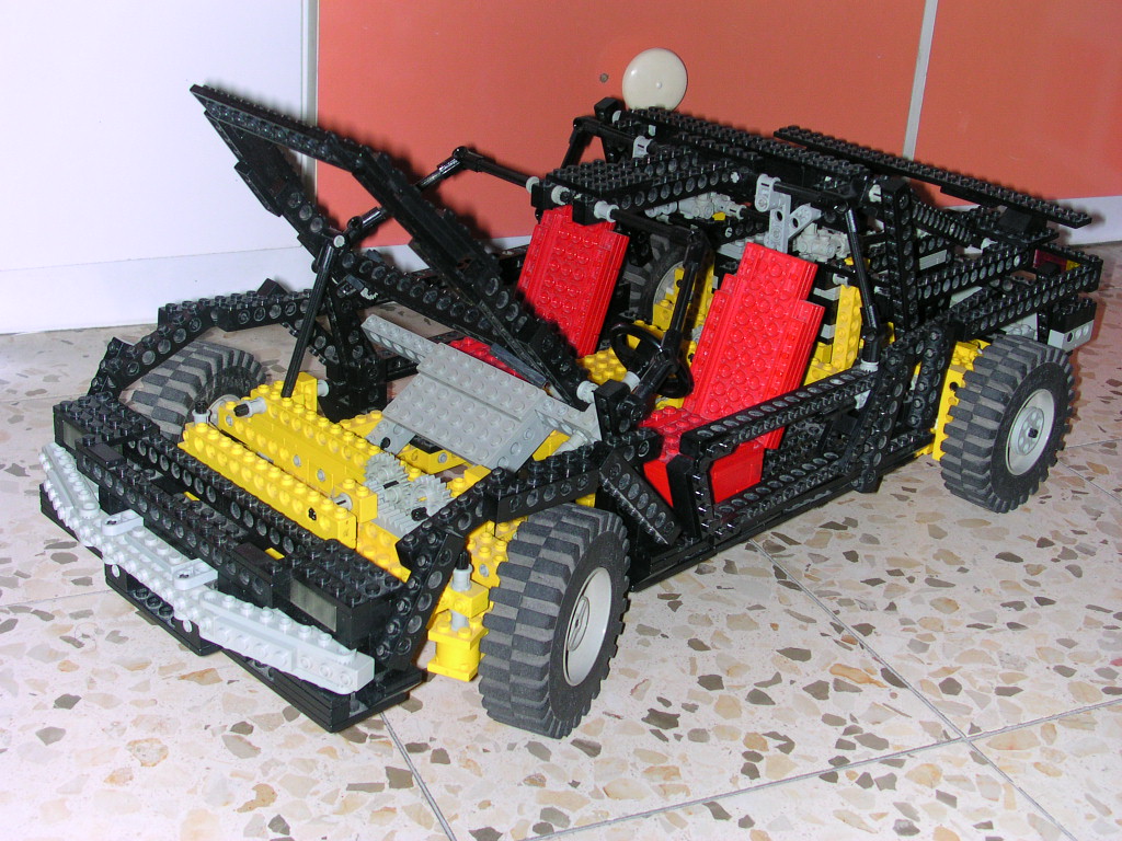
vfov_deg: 29.7
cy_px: 420
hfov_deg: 38.9
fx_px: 1588
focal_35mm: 49
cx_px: 561
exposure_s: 1/60
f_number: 3.2
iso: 100
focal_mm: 7.5
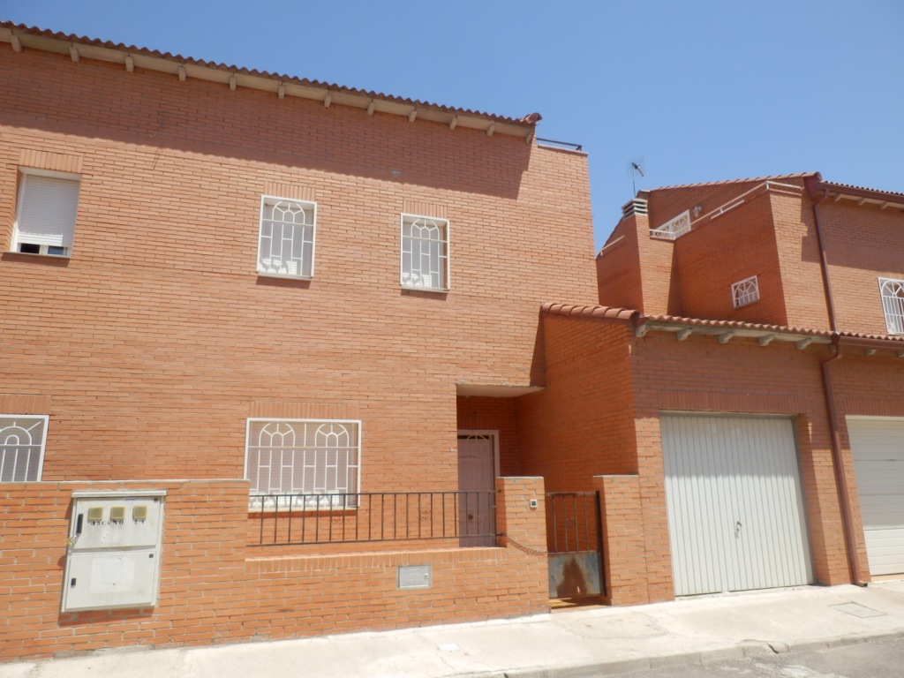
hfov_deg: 71.6
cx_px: 452
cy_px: 339
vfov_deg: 56.8
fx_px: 627
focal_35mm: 24
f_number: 7.9
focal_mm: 4.2
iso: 80
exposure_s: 1/125
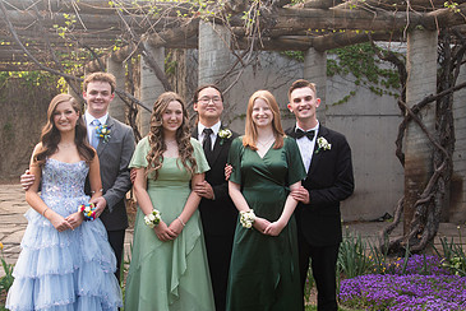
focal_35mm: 54
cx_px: 184
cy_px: 173
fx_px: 700
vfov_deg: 25.1
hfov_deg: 36.7
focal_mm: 34
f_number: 5.6
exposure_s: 1/125
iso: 500
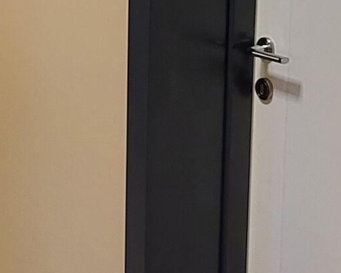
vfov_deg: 11.1
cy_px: 27
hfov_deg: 13.9
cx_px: 50
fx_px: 1393
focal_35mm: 138
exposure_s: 1/50
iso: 320
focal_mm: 5.4
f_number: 1.8
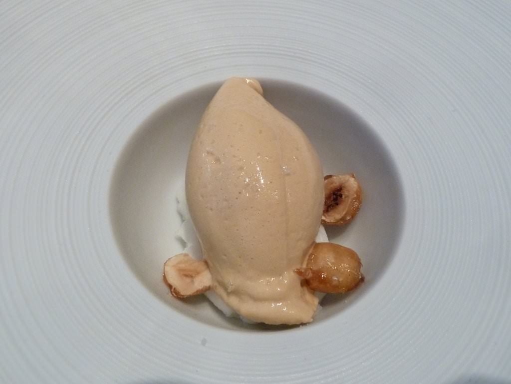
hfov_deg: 69.4
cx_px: 256
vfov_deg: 54.9
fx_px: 369
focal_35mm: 25
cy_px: 192
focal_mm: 4.1
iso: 400
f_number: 3.3
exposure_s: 1/25
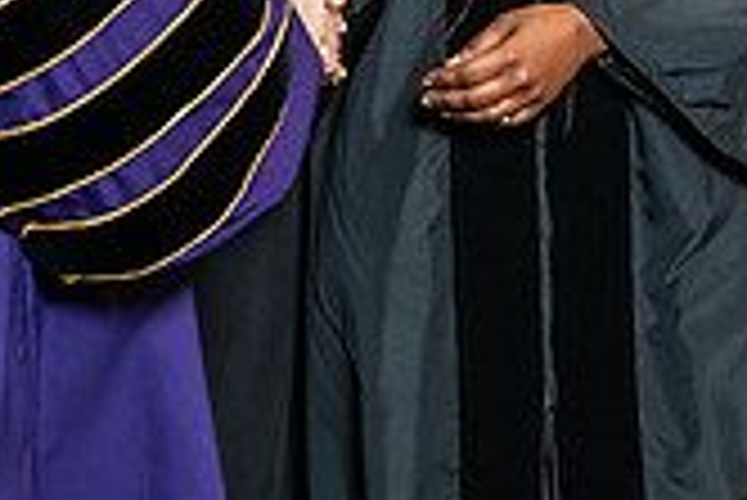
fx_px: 5088
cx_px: 382
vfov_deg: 5.6
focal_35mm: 245
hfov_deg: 8.4
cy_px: -277
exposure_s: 1/200
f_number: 5
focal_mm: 70
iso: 2000
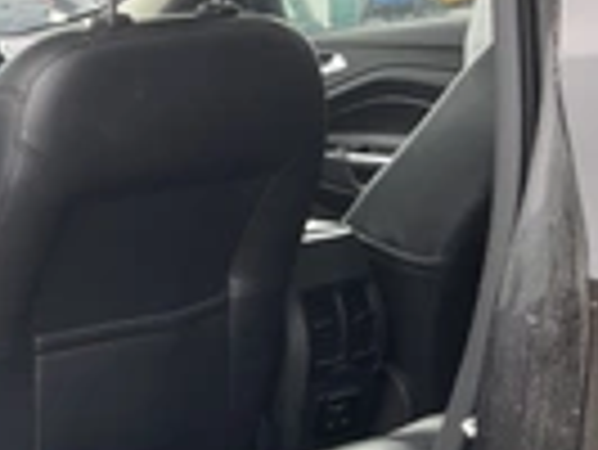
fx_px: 1504
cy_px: 256
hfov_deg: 20.9
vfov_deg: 17.0
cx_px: -135
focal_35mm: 87
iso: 32
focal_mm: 3
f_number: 1.8
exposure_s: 1/122
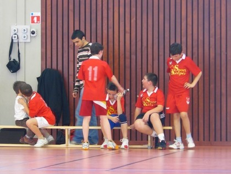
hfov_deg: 8.5
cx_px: 116
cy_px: 87
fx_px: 1555
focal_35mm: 233
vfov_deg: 6.4
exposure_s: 1/25
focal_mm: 38.9
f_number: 3.3
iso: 200
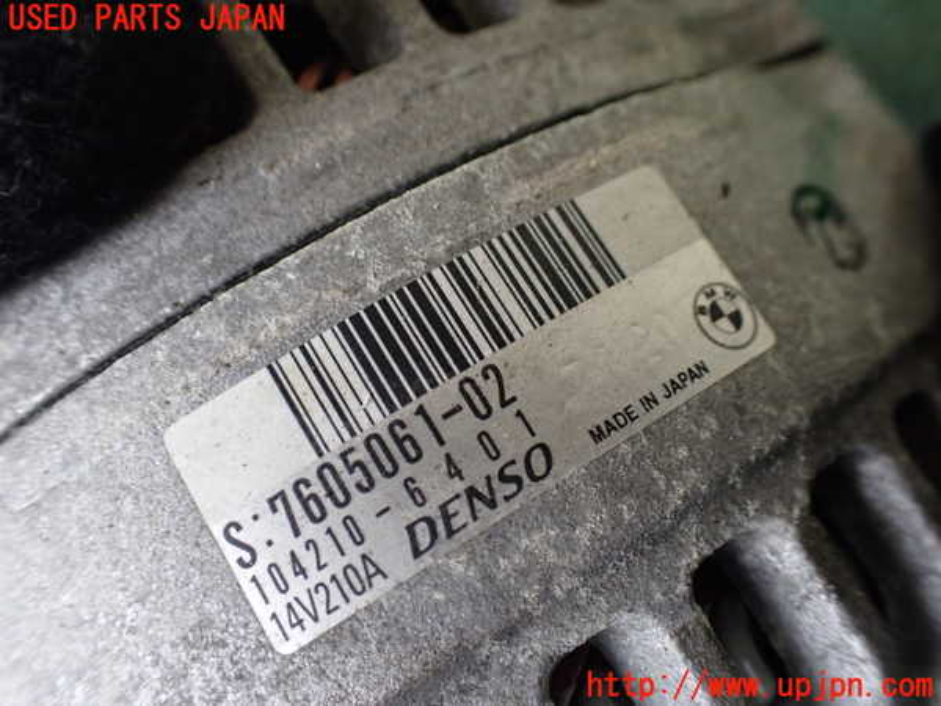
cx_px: 470
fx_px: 816
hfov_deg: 60.0
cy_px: 353
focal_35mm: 30
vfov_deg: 46.8
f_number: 2.3
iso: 320
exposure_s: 1/125
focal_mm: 5.4
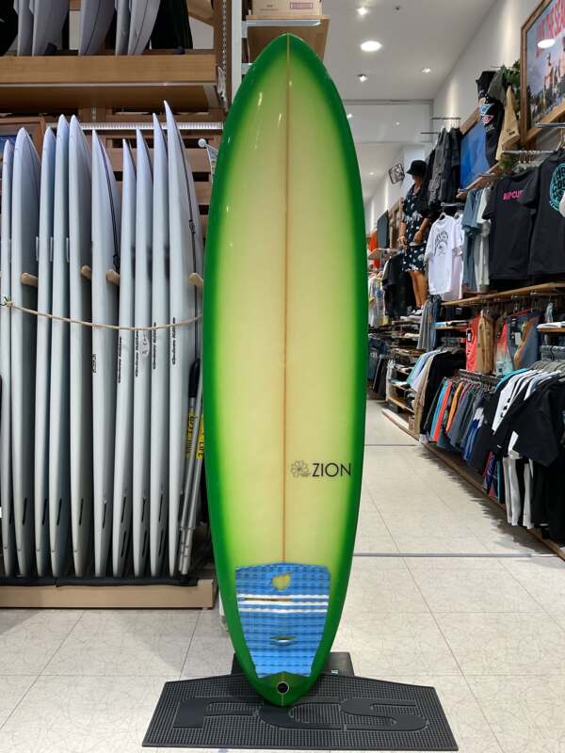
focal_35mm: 29
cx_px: 282
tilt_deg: -4.1
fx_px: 631
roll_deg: +0.5
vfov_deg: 61.7
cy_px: 376
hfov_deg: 48.2
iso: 64
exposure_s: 1/120
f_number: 1.8
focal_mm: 3
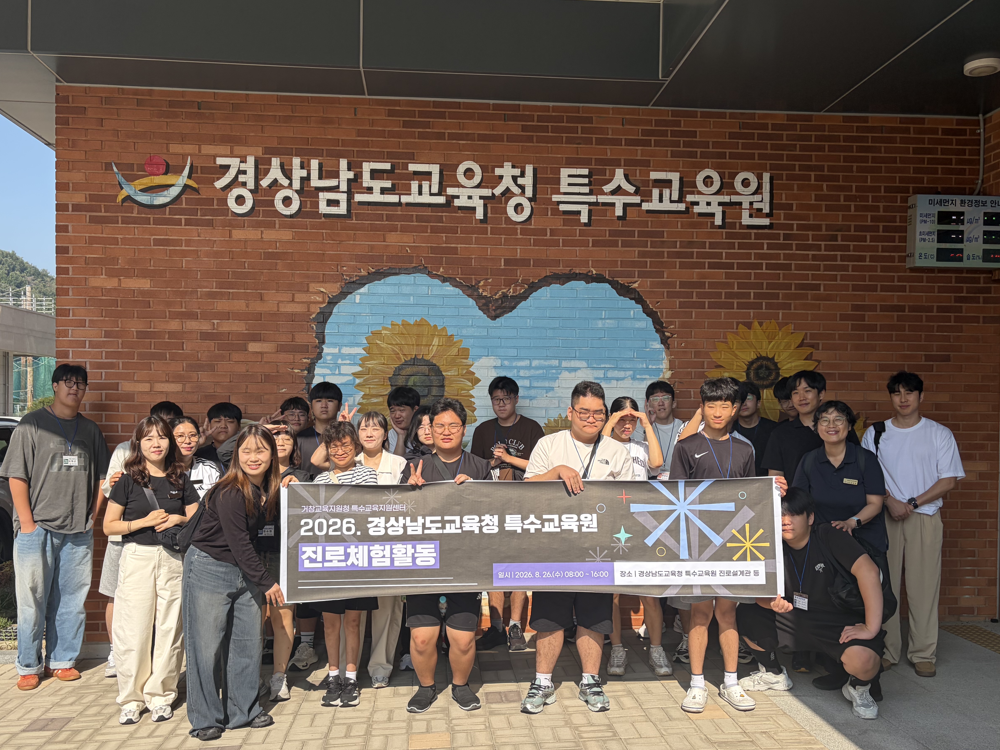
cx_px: 497
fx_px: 896
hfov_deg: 58.4
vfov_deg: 45.4
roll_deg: +0.0
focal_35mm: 31
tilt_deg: +0.6
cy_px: 413
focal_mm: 5.96
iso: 50
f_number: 1.6
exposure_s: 1/2364
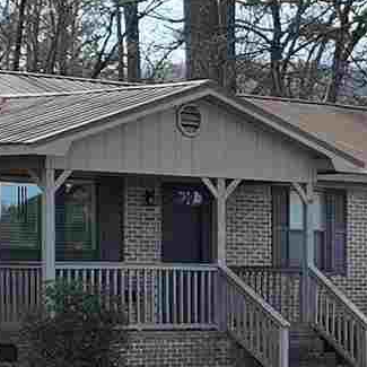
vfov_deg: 9.1
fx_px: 2303
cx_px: 552
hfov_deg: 8.9
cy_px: 295
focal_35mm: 192
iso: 12
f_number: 1.7
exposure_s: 1/848
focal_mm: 6.3
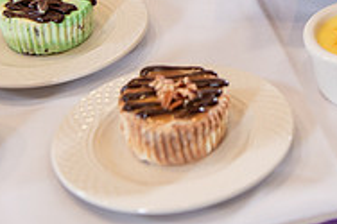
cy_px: -98
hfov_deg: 18.5
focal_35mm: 108
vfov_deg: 12.1
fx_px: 1010
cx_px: 335
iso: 400
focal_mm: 35
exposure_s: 1/160
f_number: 3.5
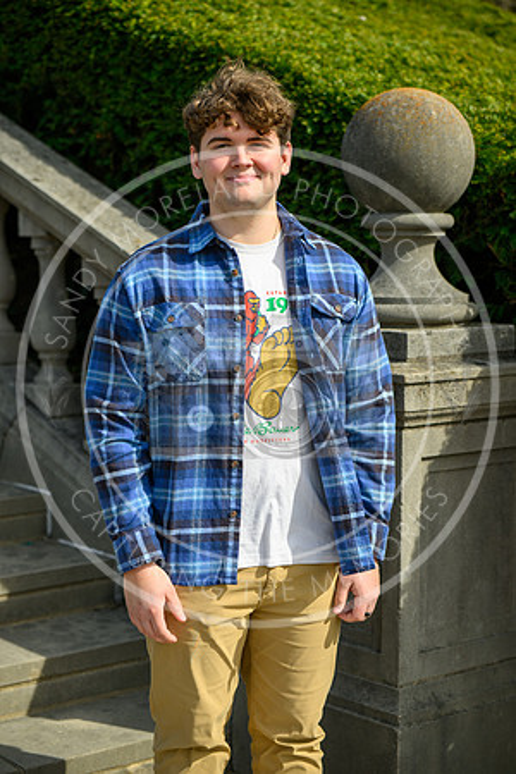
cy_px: 387
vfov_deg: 27.0
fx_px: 1612
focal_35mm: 75
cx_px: 258
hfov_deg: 18.2
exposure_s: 1/1250
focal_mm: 75
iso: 100
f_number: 2.8
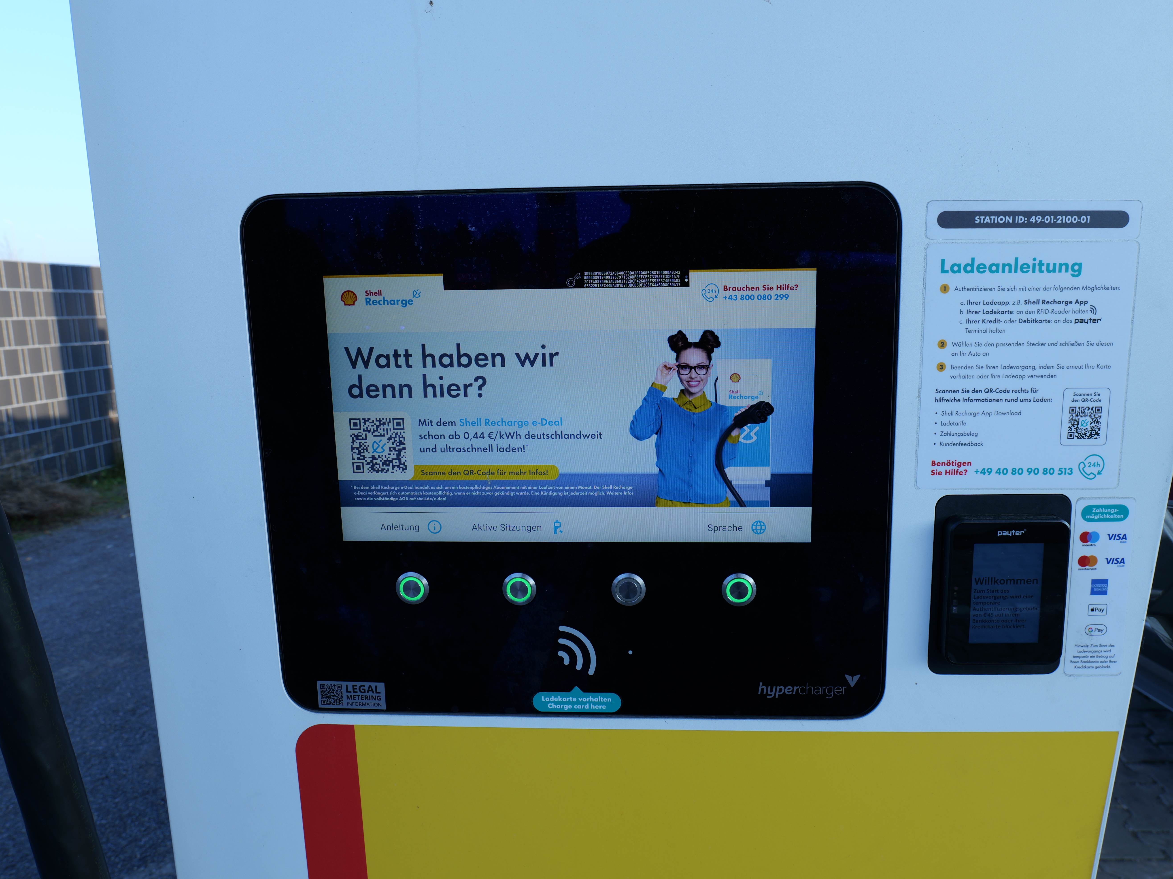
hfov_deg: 76.1
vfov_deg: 61.1
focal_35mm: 22
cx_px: 649
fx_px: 745
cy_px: 435
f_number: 8
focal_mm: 20
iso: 100
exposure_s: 1/40
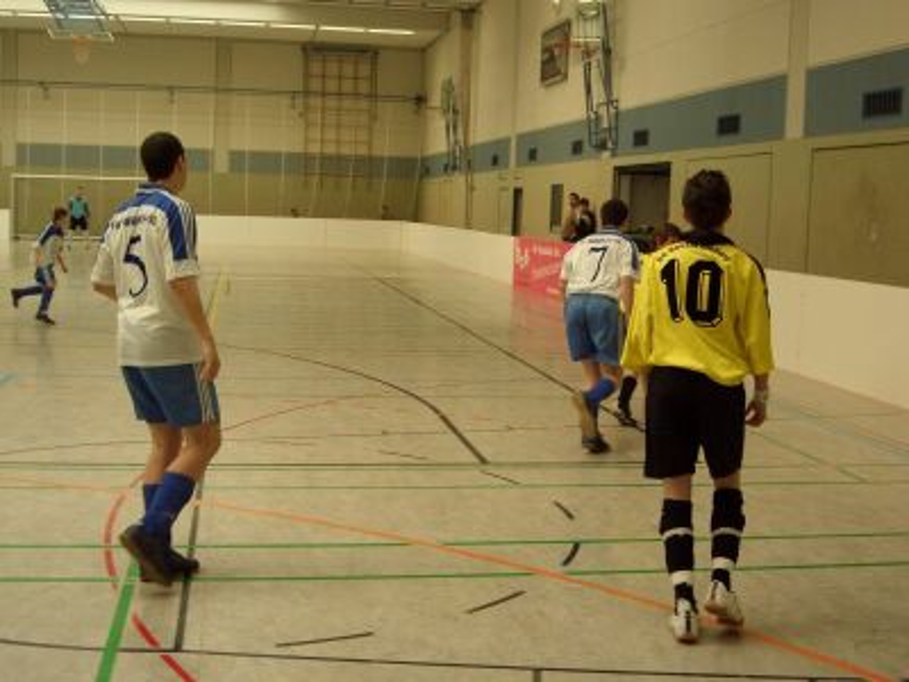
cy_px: 341
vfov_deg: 32.9
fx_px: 1155
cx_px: 454
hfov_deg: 42.9
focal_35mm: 44
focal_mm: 9.2
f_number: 3
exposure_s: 1/80
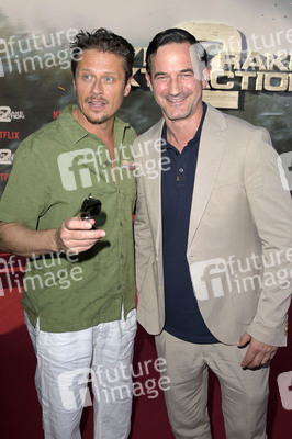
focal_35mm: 32
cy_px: 220
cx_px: 146
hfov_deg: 41.0
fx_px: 390
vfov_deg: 58.8
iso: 125
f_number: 8
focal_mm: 32
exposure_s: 1/200
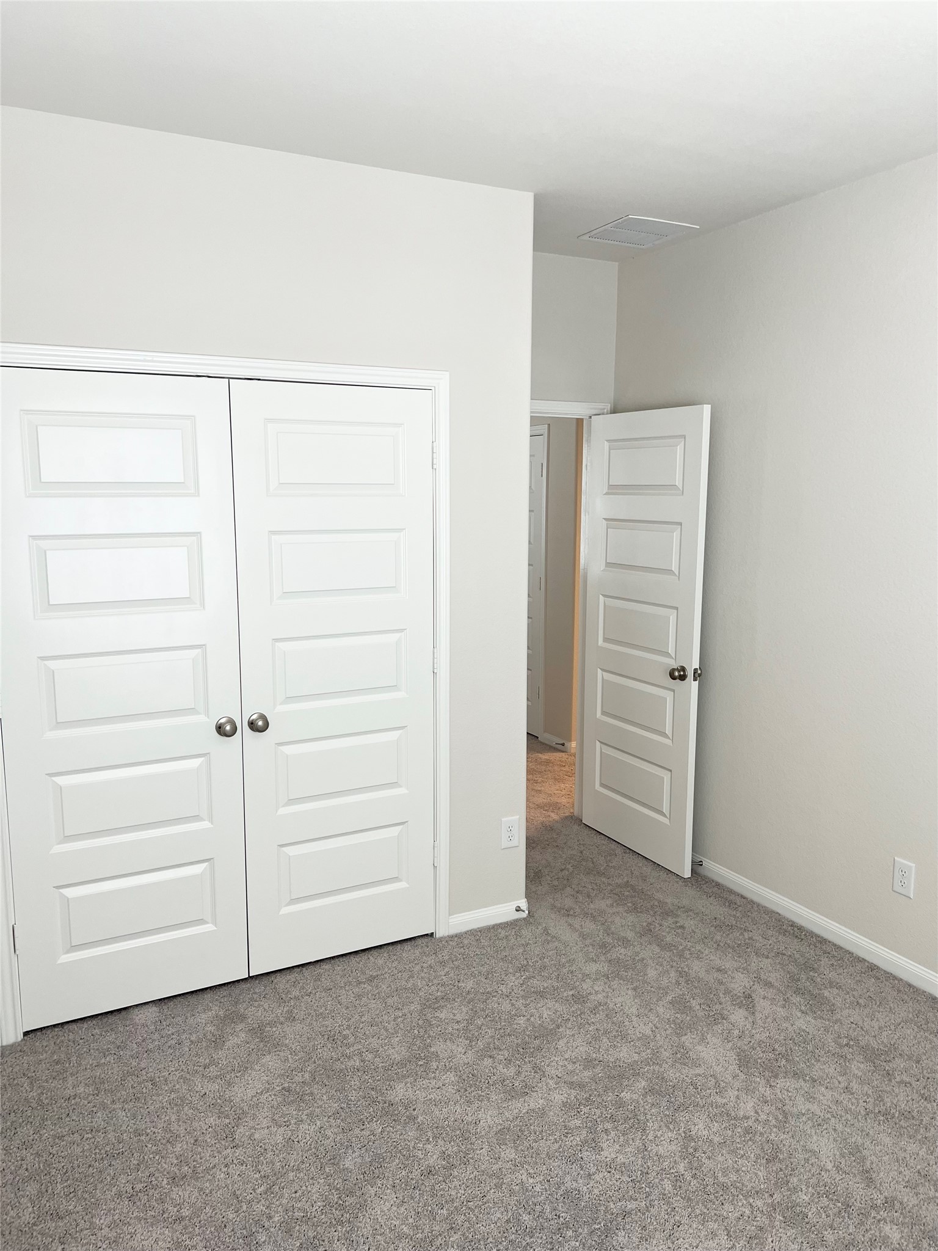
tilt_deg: -8.5
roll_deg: +0.3
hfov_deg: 53.1
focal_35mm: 26
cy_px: 626
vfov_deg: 67.3
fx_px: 939
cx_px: 469
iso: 100
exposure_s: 1/120
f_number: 1.5
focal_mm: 5.7
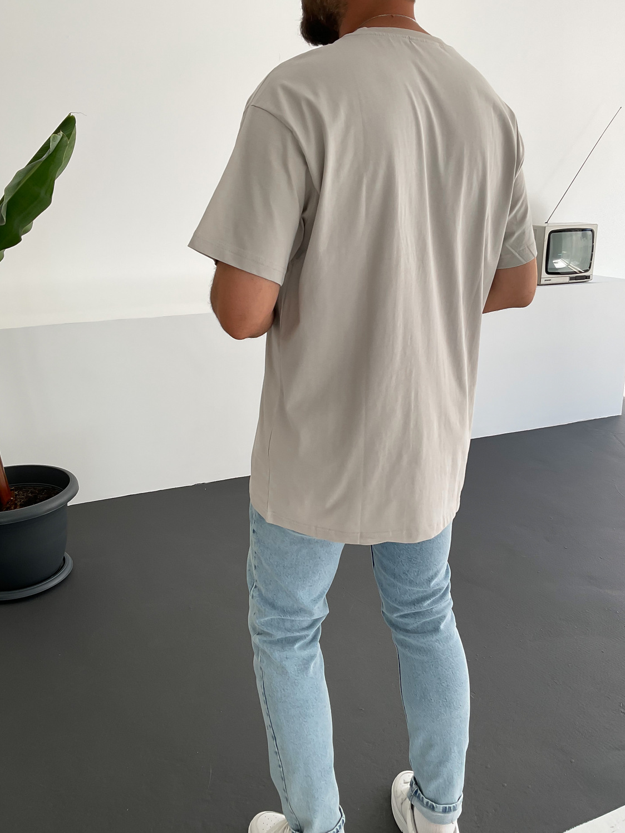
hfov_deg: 45.4
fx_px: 746
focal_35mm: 31
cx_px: 314
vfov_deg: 58.3
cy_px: 410
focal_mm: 3
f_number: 1.8
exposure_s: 1/120
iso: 20
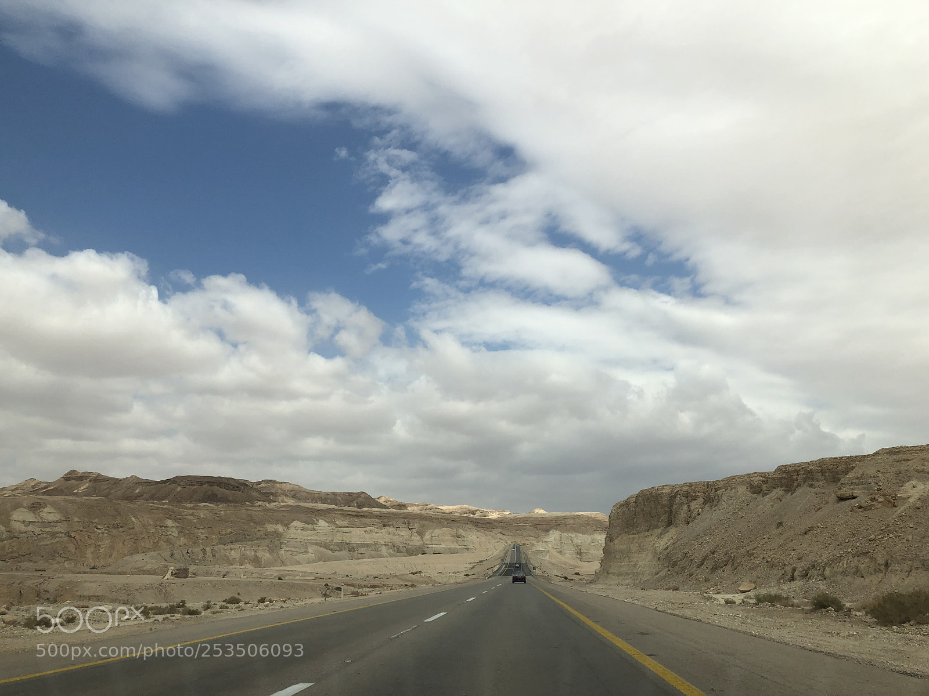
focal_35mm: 28
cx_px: 464
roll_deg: +1.2
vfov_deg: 49.7
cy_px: 348
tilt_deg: +14.0
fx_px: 751
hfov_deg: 63.4
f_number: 1.8
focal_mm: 3.99
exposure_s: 1/4000
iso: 25
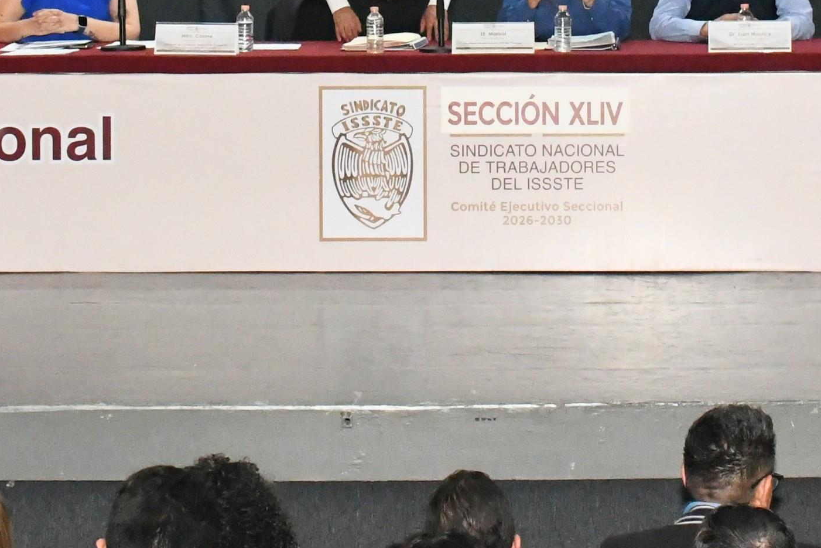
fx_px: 3056
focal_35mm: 134
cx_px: 518
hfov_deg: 15.3
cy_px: -182
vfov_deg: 10.0
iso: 6400
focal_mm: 30
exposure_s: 1/100
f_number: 9
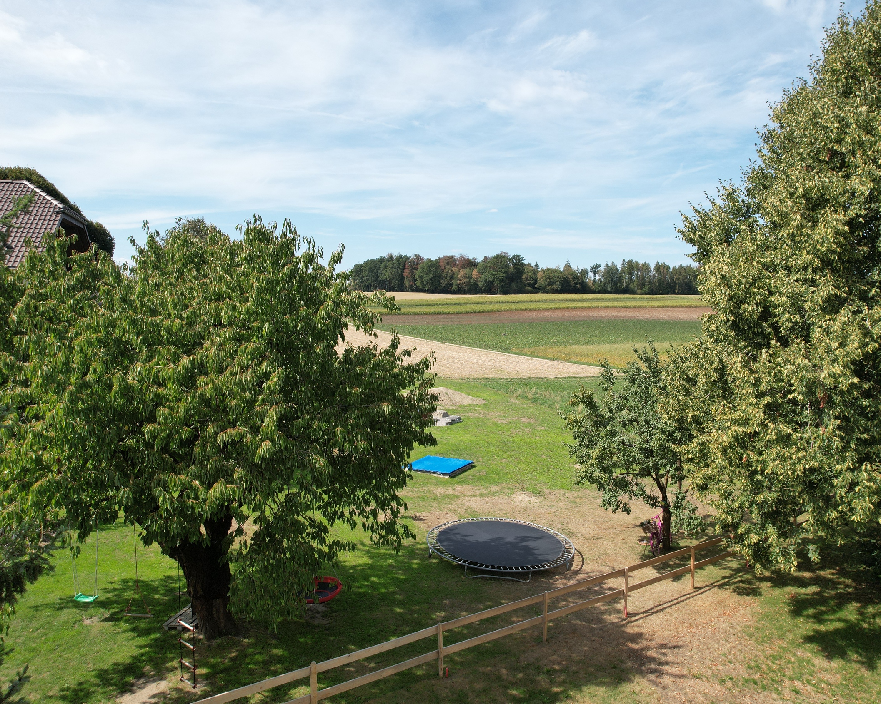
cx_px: 483
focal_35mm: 25
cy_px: 351
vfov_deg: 56.8
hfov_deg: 67.9
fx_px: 652
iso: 100
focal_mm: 8.38
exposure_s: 1/1250
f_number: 2.8
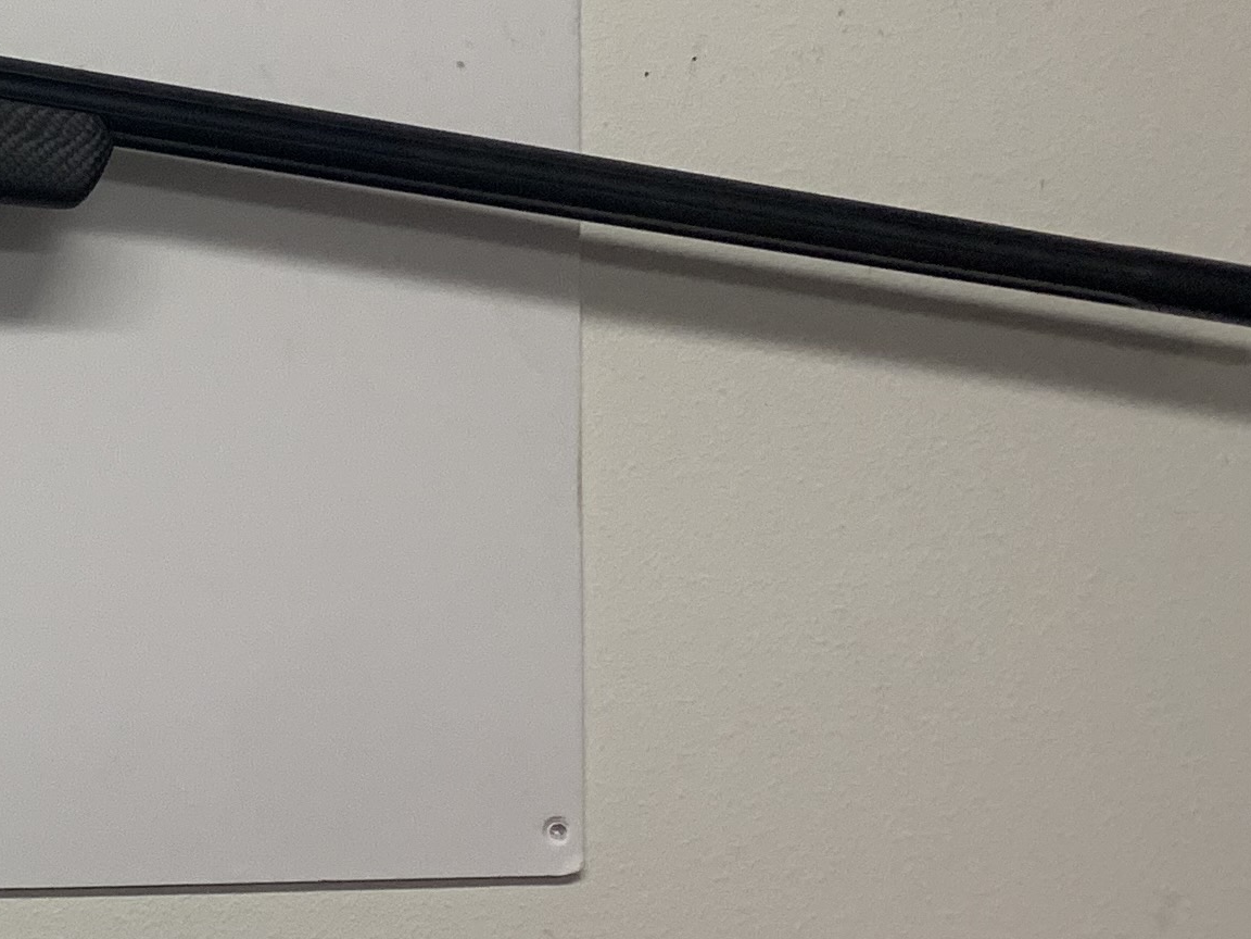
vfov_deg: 16.0
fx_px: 3289
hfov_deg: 18.1
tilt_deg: -0.9
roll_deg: +0.0
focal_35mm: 91
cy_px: 70
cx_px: -846
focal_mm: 4.25
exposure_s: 1/111
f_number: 1.8
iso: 100
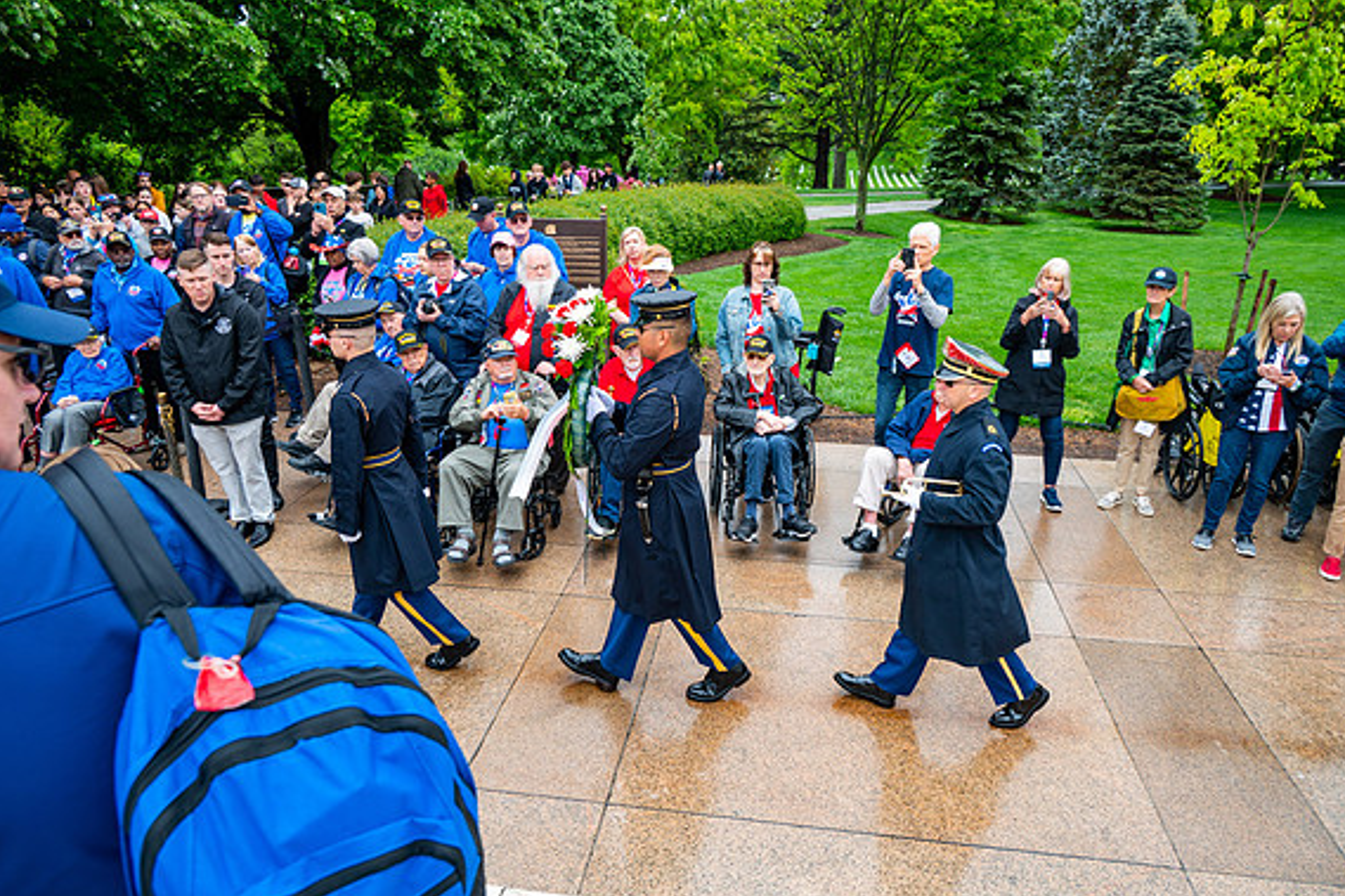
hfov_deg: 69.4
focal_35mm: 26
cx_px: 683
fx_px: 971
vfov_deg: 49.5
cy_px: 449
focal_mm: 25.5
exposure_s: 1/100
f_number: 6.3
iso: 220
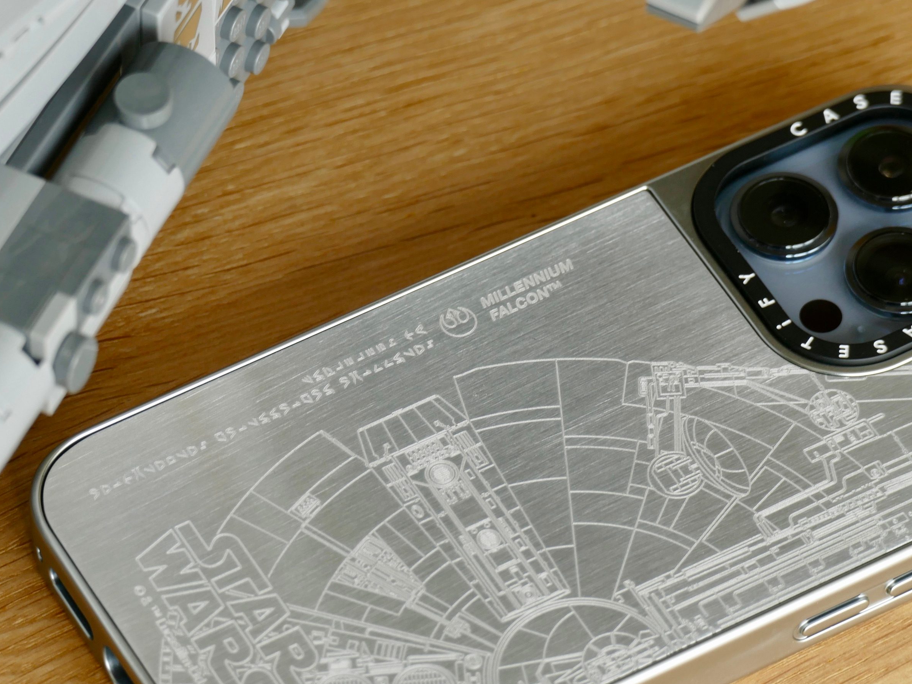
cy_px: 383
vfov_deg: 5.4
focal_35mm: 274
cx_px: 381
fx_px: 7218
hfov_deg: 7.2
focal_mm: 82.28
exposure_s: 1/100
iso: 200
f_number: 4.5
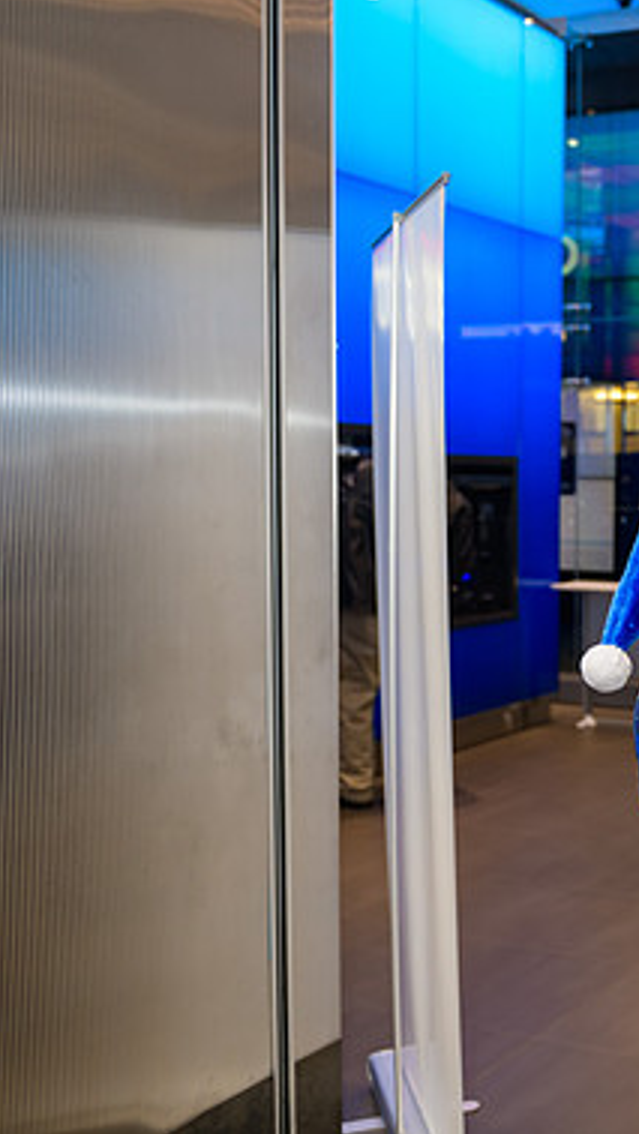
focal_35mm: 45
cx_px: 819
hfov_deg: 23.6
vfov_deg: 45.5
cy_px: 556
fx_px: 1354
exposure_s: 1/125
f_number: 3.2
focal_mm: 28
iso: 400
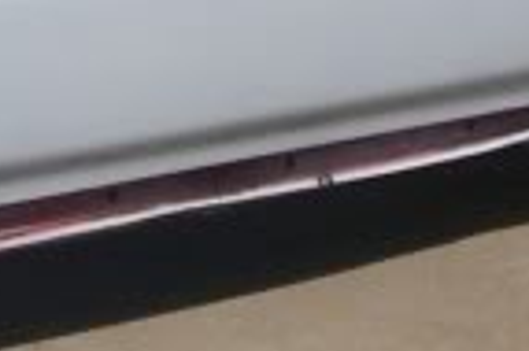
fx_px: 5137
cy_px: -284
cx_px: -740
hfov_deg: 5.7
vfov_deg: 3.9
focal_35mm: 350
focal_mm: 10
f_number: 5.6
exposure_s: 1/1000
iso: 80
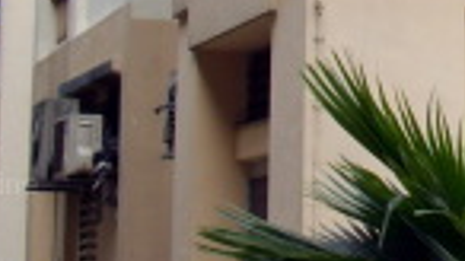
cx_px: 729
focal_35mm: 152
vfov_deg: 7.8
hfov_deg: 13.2
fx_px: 1873
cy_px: -130
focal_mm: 6.2
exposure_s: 1/125
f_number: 2.8
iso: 80
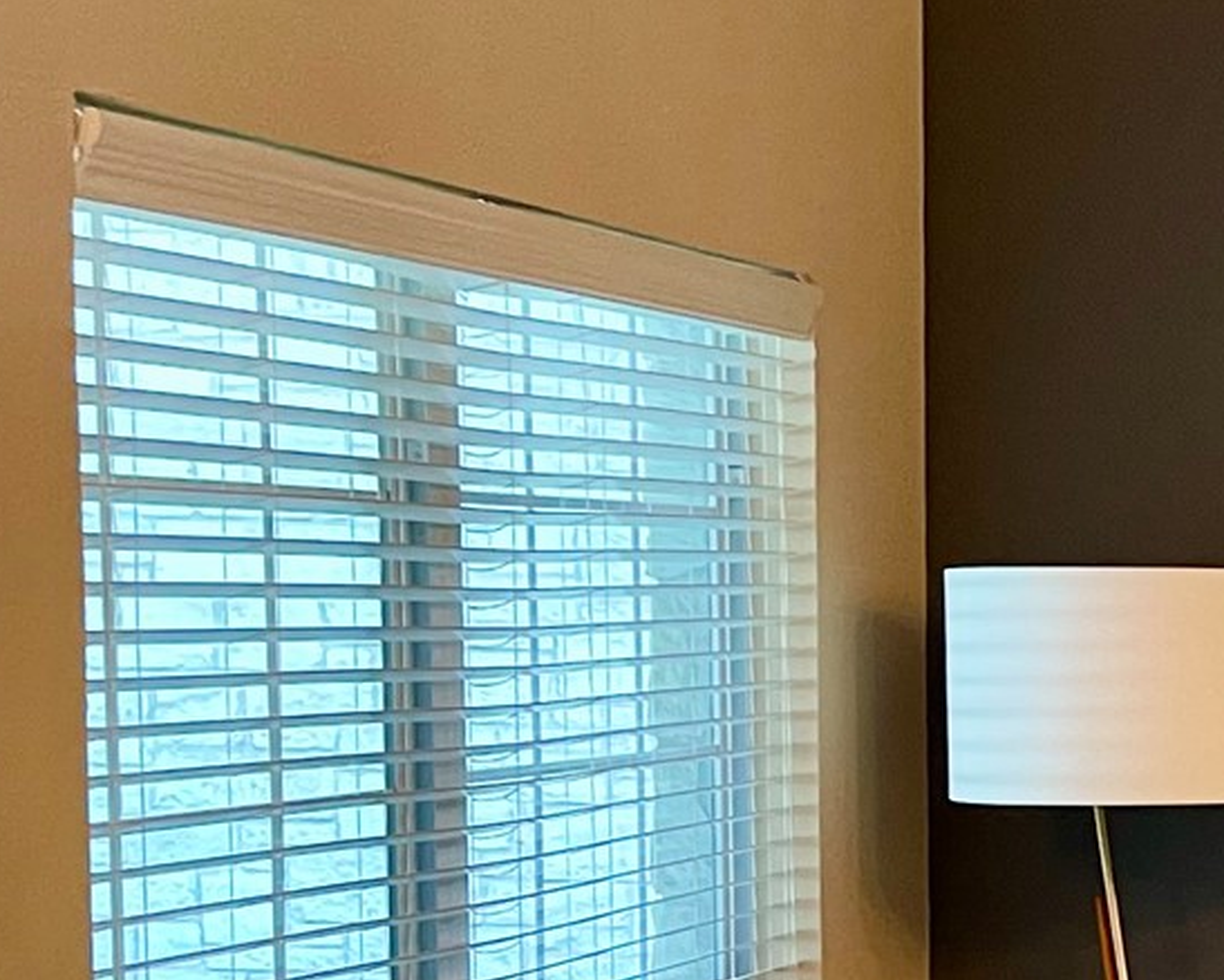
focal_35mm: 95
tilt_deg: -4.5
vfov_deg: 16.1
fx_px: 3443
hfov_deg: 16.5
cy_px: 823
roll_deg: -1.1
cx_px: 2260
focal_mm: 5.1
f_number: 1.6
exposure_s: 1/60
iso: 250
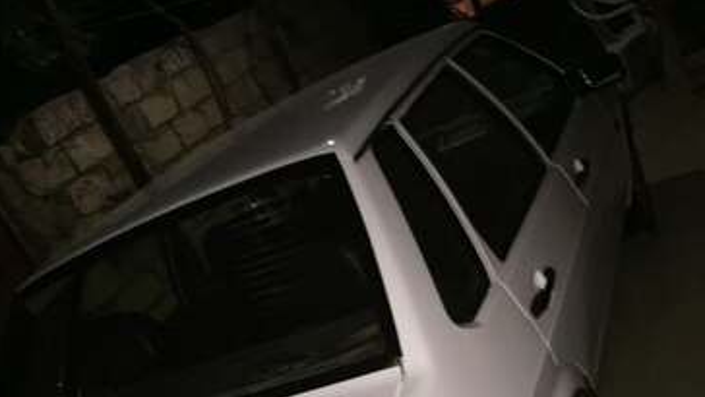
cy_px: 443
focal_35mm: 43
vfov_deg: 25.6
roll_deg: +27.0
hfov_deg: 47.3
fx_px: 804
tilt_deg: -25.0
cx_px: 354
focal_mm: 4.15
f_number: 2.2
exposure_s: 1/17
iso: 125
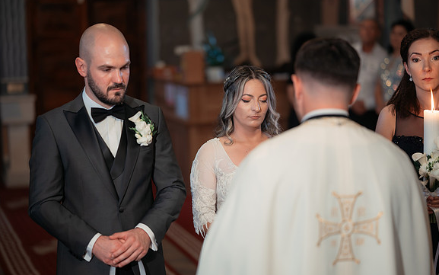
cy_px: 144
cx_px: 220
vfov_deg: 15.0
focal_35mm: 87
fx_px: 1041
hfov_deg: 23.8
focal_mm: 85
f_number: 1.8
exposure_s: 1/200
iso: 1600
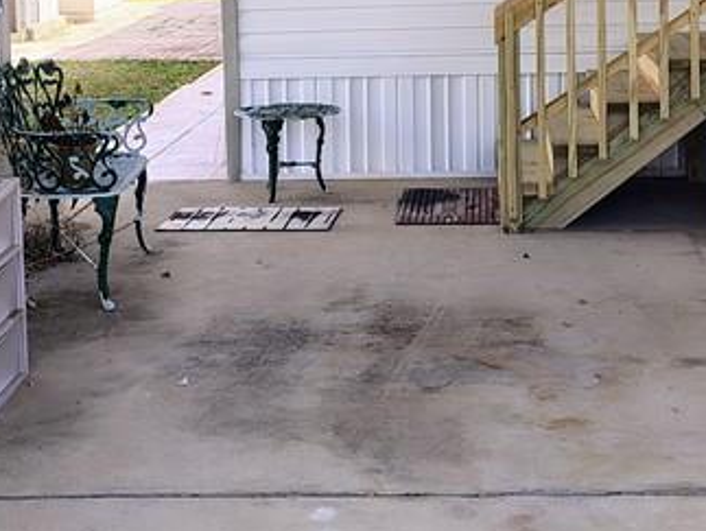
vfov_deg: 19.0
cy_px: 20
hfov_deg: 25.6
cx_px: 409
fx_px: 1552
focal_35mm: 76
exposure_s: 1/329
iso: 100
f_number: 1.8
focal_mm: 5.56
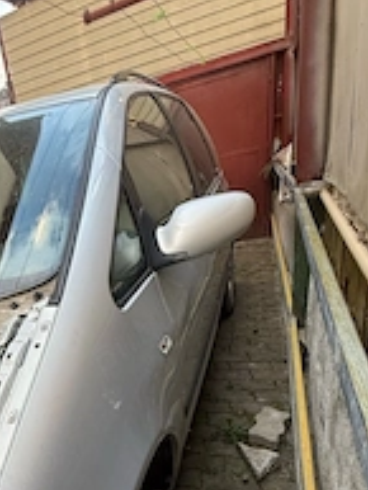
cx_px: 28
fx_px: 411
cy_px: 343
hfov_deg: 43.5
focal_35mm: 29
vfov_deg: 59.6
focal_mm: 2.22
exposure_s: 1/99
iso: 200
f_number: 2.2
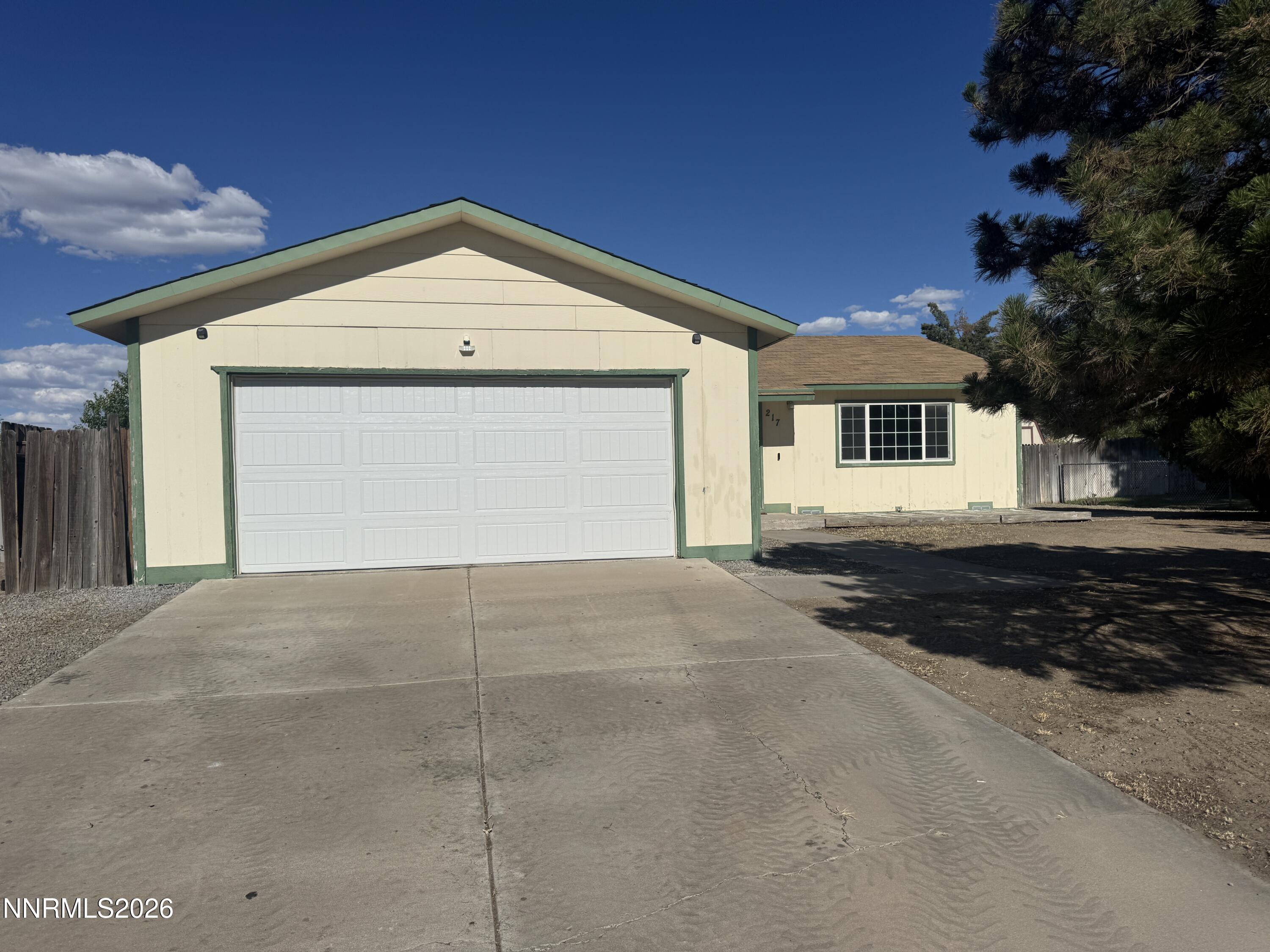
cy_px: 476
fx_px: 881
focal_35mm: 24
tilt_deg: -0.6
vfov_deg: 56.8
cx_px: 635
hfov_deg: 71.6
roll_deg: +1.1
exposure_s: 1/12346
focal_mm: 6.76
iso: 64
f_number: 1.78
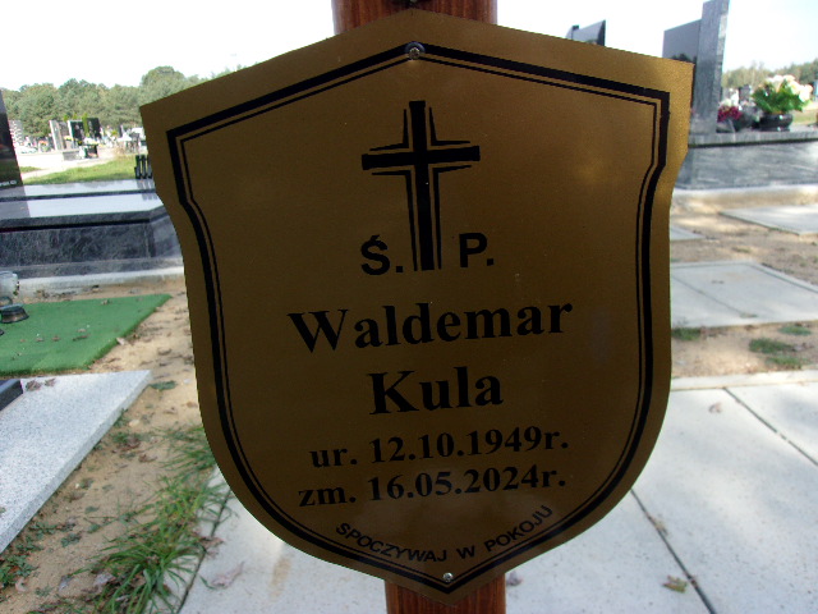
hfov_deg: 65.3
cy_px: 307
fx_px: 638
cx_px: 409
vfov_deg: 51.4
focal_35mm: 27
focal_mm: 4.9
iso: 80
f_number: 10.4
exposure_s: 1/38
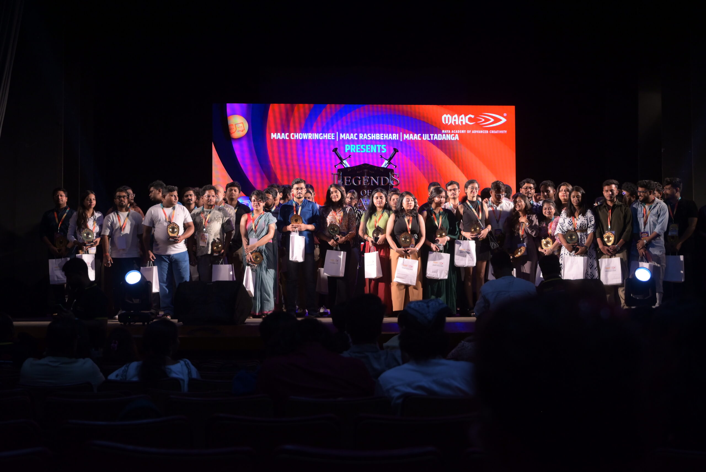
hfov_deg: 41.1
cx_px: 353
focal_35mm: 48
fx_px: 942
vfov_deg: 28.1
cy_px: 236
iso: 1000
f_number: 4
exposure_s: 1/160
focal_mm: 48
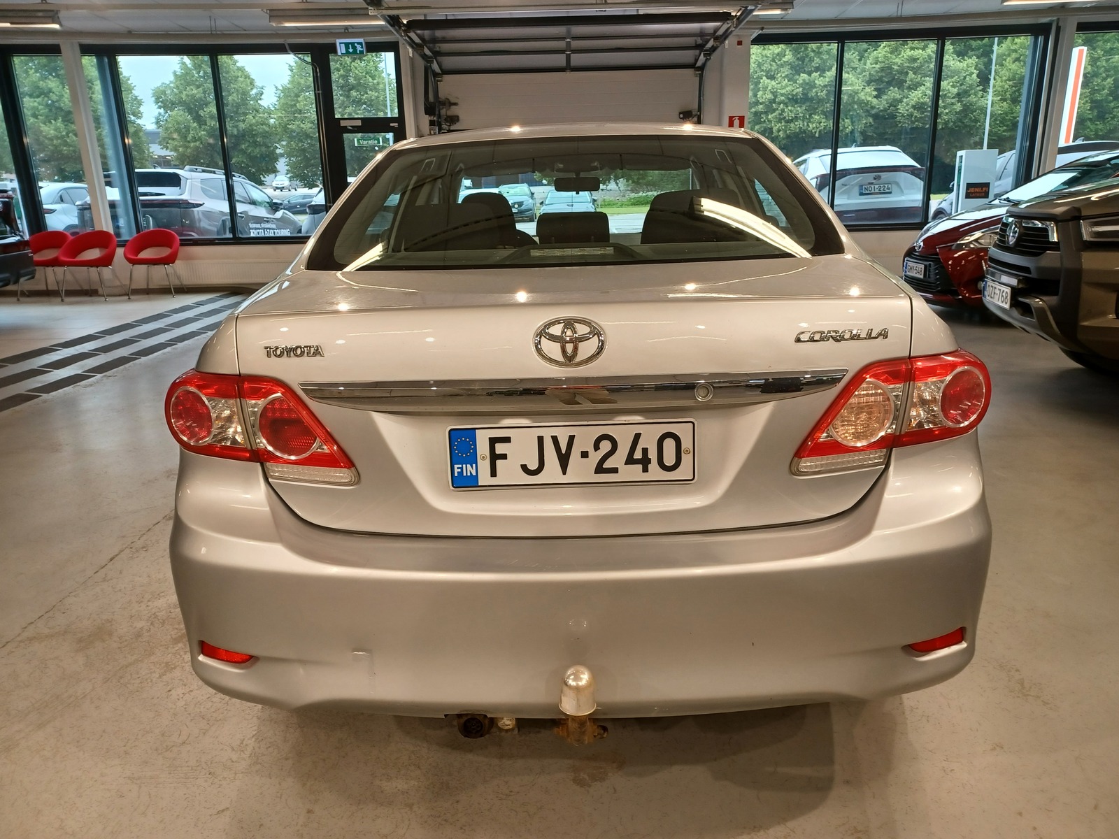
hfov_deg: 69.4
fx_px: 808
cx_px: 560
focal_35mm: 25
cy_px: 420
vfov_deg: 54.9
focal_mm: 4.6
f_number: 1.8
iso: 50
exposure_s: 1/50
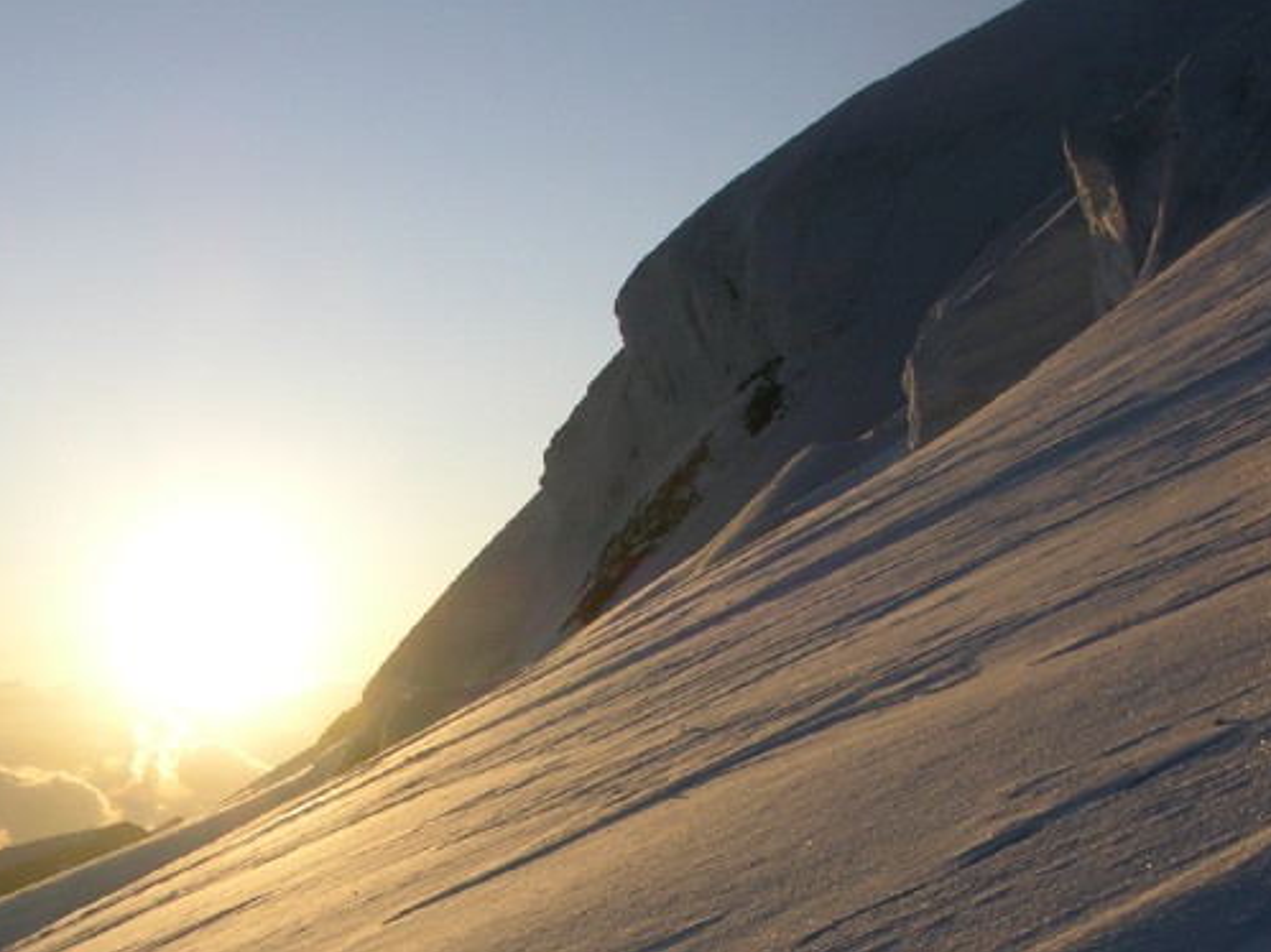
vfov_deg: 19.8
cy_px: 952
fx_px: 2642
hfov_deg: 26.6
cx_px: 260
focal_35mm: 72
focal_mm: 8.9
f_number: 7.1
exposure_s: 1/232
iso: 50
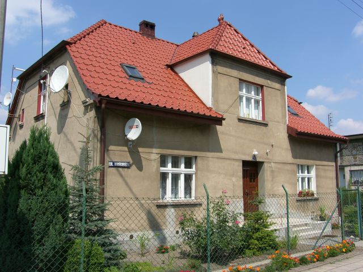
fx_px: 367
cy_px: 136
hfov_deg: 52.6
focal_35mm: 35
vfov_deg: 40.7
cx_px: 182
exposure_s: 1/250
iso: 50
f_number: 7.1
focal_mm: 9
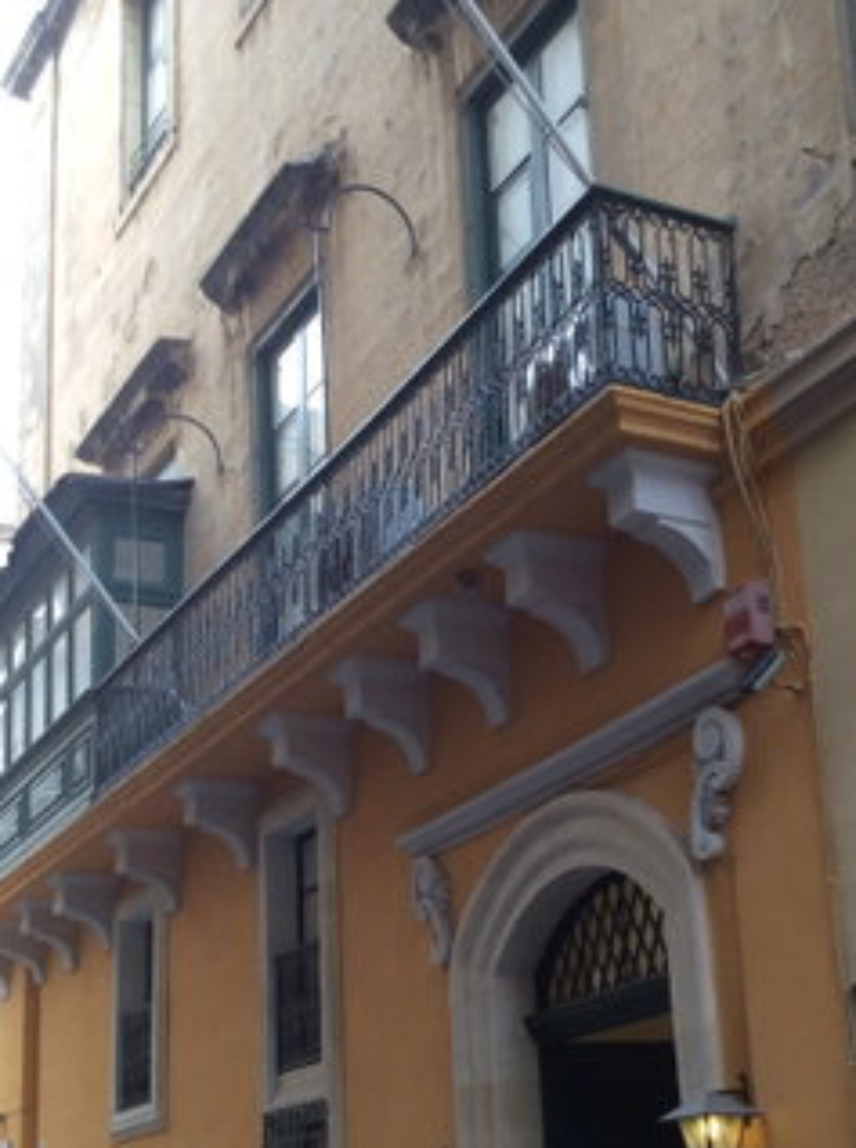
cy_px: 704
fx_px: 1788
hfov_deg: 26.7
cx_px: 596
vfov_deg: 35.5
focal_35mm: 54
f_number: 2.4
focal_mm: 3.3
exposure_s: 1/33
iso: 40
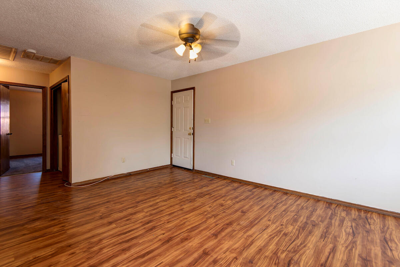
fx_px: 178
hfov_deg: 96.7
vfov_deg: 73.8
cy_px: 134
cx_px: 200
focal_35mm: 16
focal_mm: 16
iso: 200
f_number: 6.7
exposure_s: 1/6
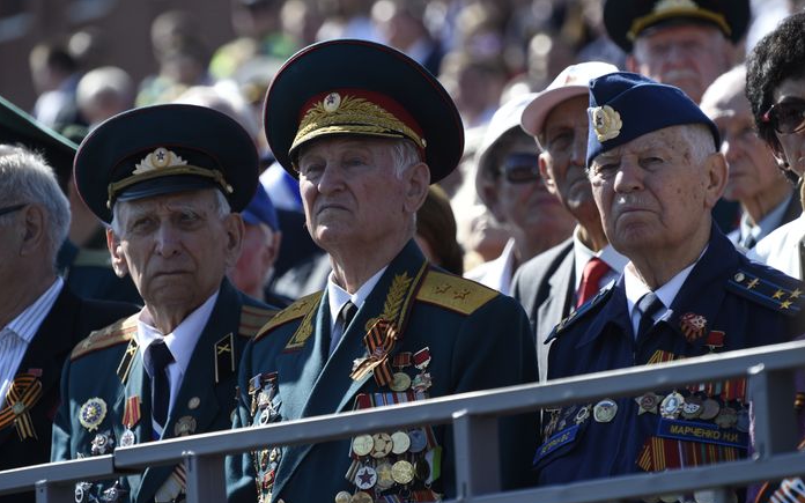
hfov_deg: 8.2
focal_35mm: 256
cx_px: 401
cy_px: 268
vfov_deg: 5.1
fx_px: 5616
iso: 400
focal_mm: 250
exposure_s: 1/1000
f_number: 6.3
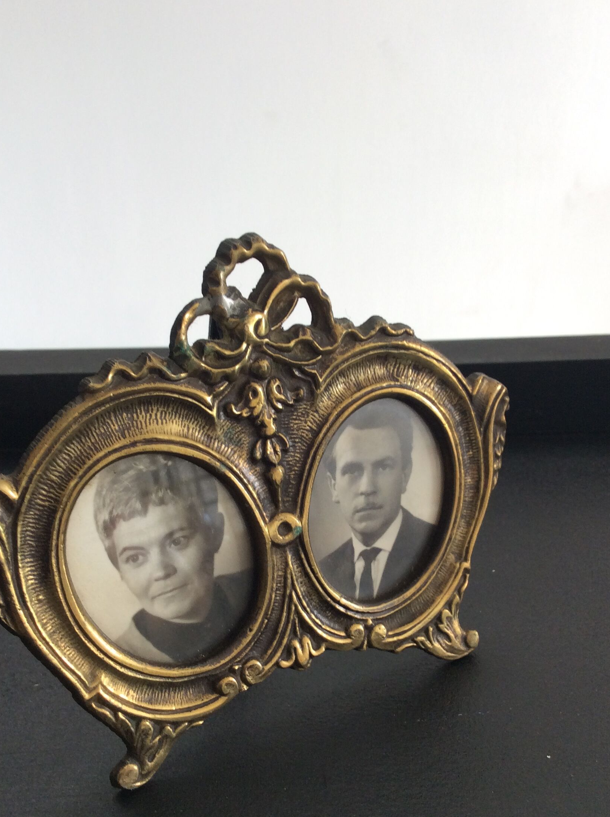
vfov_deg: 48.9
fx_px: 895
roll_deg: +0.4
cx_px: 322
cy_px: 466
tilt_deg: -25.0
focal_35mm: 38
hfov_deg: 37.6
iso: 40
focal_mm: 3.3
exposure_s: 1/50
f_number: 2.4
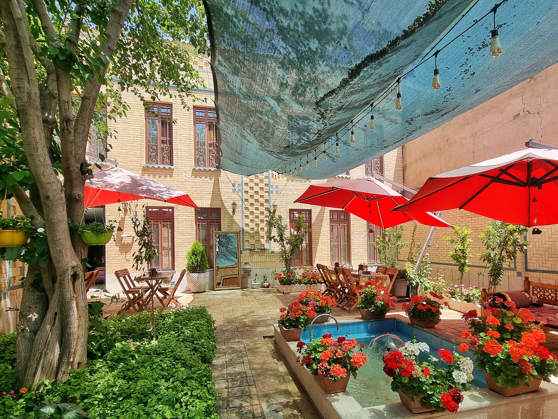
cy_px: 244
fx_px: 274
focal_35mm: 17
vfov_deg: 74.2
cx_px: 310
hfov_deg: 90.7
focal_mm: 2.2
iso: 50
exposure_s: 1/704
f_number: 2.2
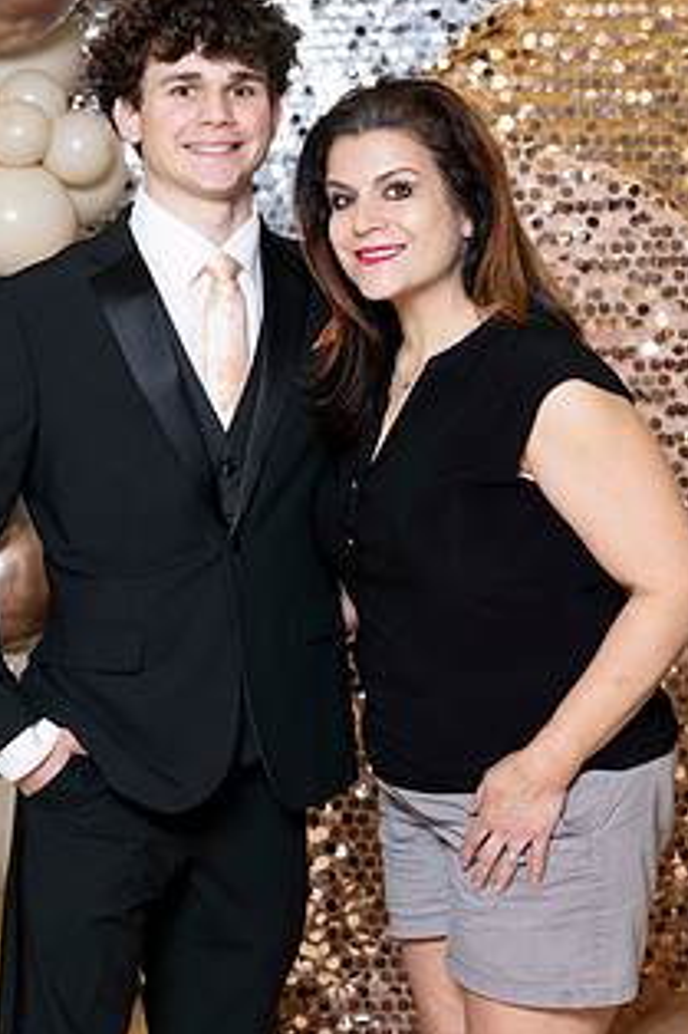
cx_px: 273
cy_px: 385
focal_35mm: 132
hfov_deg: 10.4
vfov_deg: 15.5
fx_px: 3788
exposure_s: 1/200
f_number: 5.6
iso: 250
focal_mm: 92
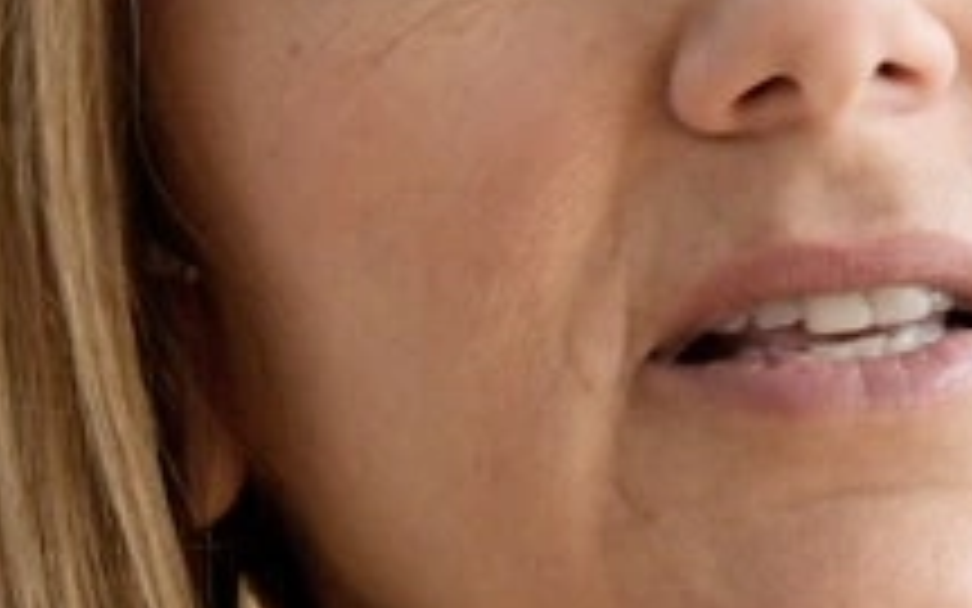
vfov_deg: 0.9
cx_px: 104
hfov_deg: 1.4
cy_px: 1004
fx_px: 38755
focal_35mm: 1463
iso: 640
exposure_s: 1/160
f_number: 4.5
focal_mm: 192
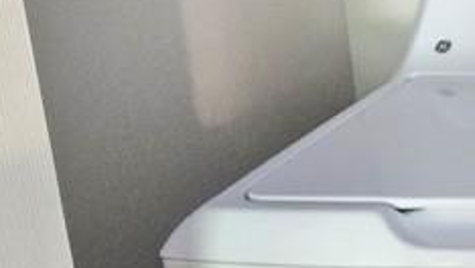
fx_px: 781
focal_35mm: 62
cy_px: -14
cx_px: 788
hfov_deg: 23.4
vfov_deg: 18.8
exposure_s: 1/24
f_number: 2.2
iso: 1250
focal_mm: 2.2
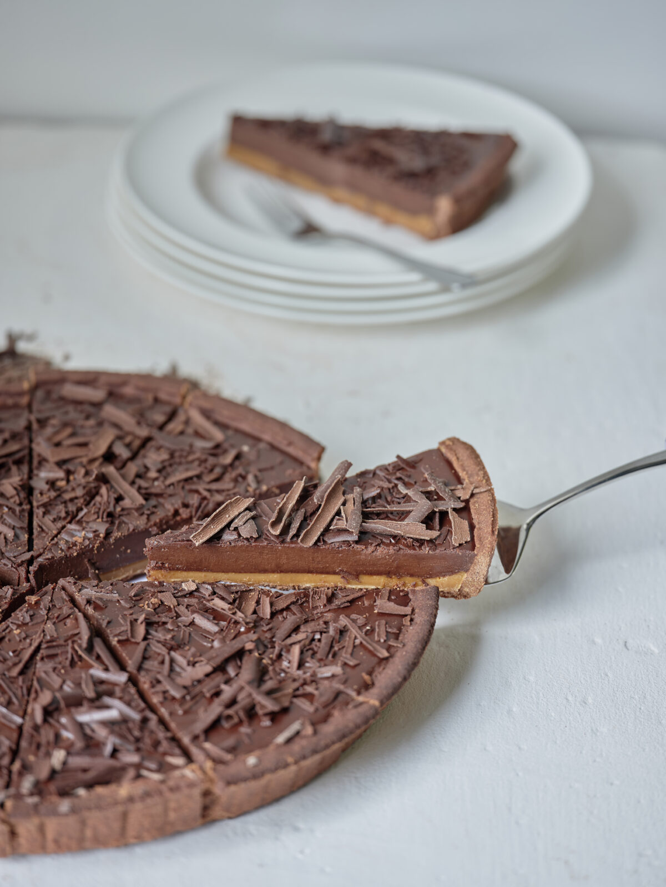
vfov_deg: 20.7
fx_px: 2437
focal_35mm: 95
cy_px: 444
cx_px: 333
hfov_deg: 15.6
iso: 100
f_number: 4.5
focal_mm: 120
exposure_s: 1/30
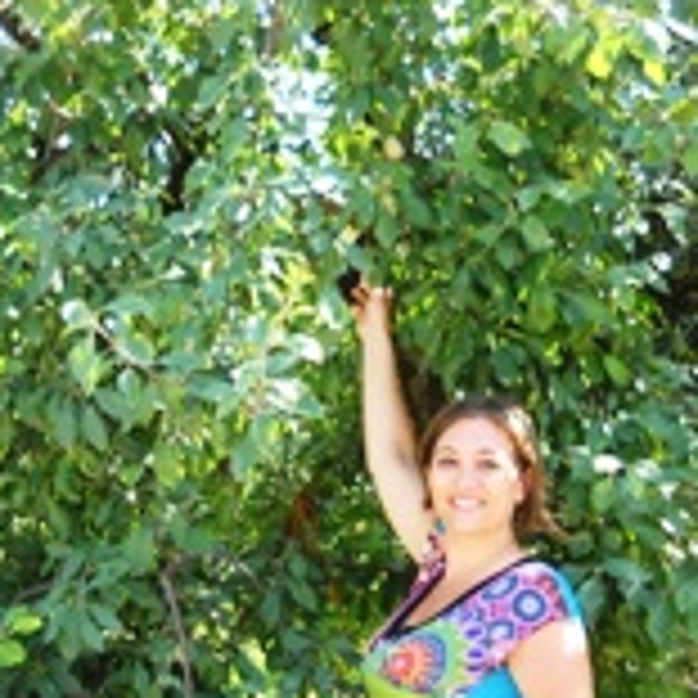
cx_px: 392
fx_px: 2395
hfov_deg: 16.6
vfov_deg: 16.2
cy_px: 721
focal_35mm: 105
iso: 64
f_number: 3.1
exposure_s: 1/67
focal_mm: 6.72
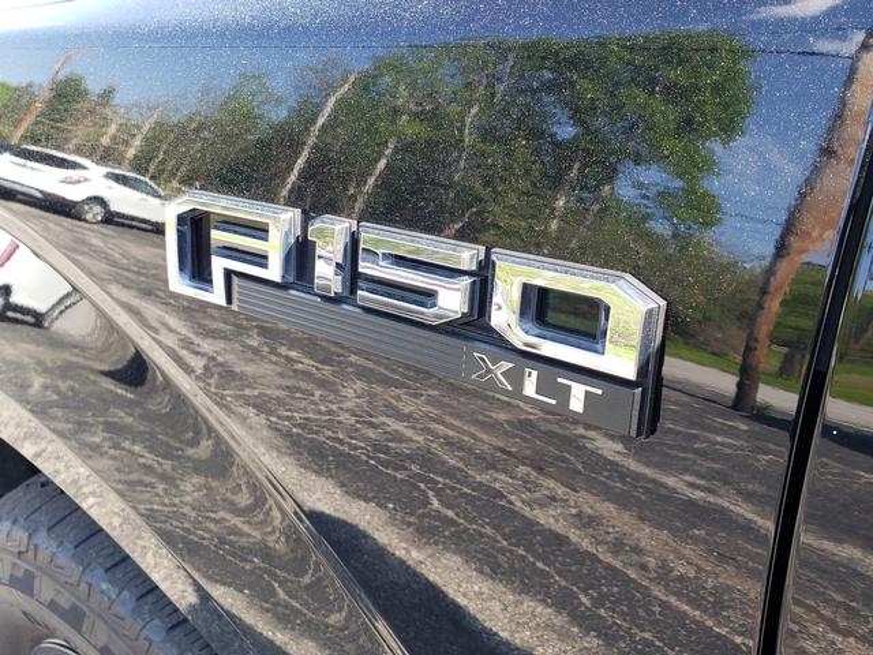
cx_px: 436
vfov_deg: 53.1
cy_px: 328
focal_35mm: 26
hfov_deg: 67.3
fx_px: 656
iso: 50
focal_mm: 4.3
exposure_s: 1/109
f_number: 2.4
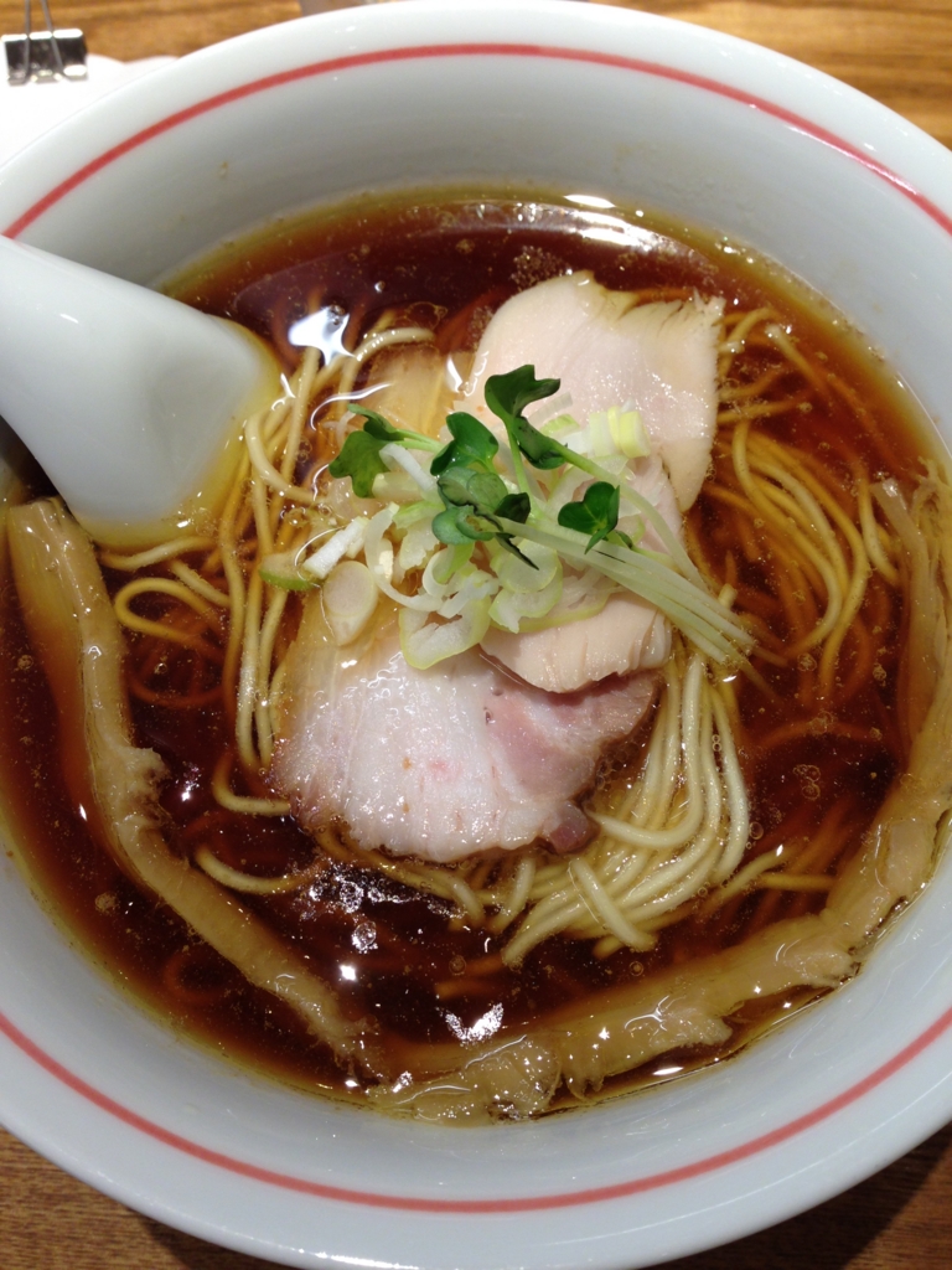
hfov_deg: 42.9
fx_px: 1210
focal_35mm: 33
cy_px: 635
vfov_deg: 55.4
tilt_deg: -64.1
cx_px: 476
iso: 50
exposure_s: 1/40
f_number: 2.4
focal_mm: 4.12
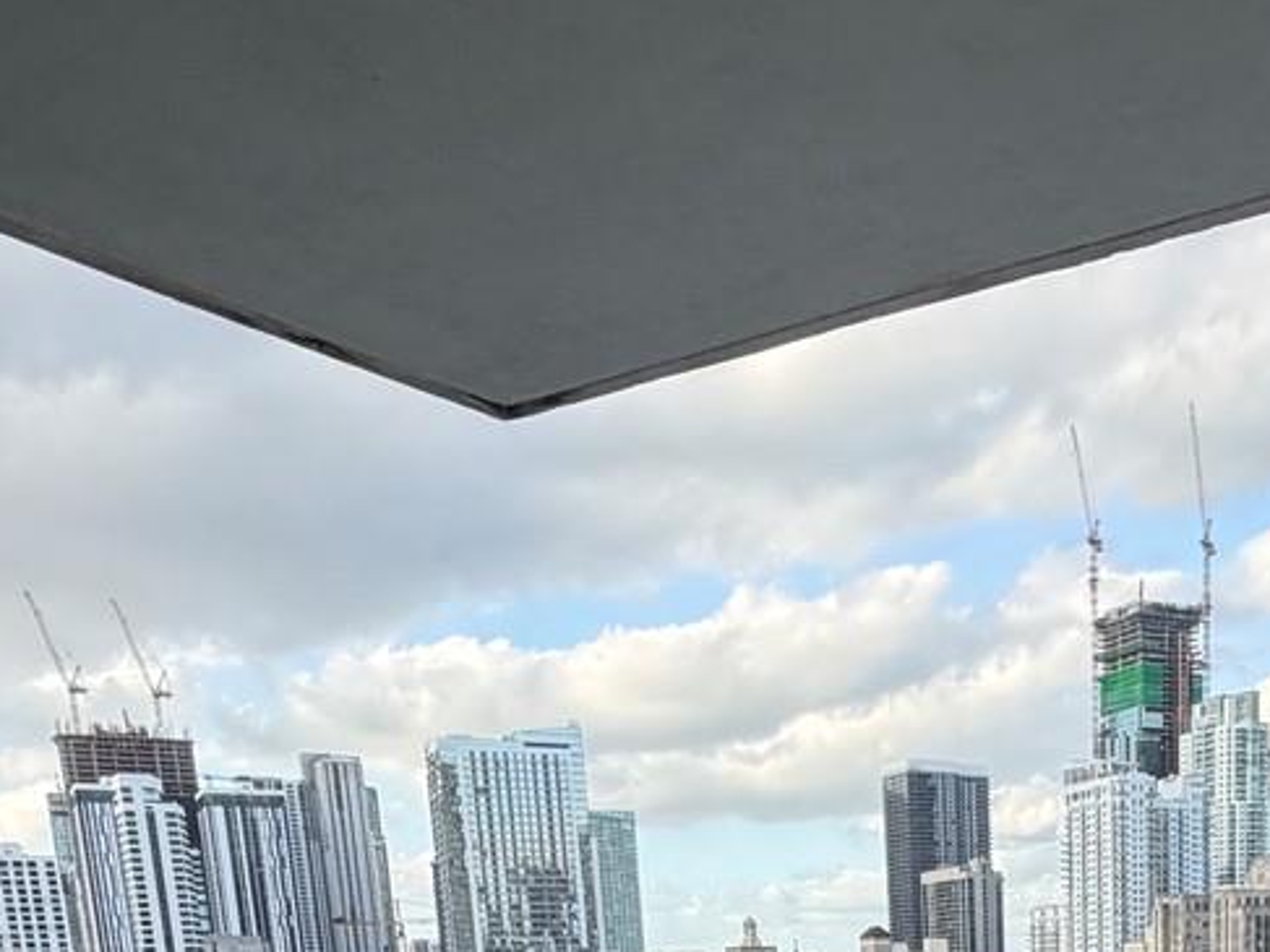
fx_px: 1687
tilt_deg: -13.8
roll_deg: +2.3
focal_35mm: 46
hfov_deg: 39.6
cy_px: 1416
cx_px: 1014
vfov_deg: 24.6
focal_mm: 2.22
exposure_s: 1/502
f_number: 2.2
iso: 64
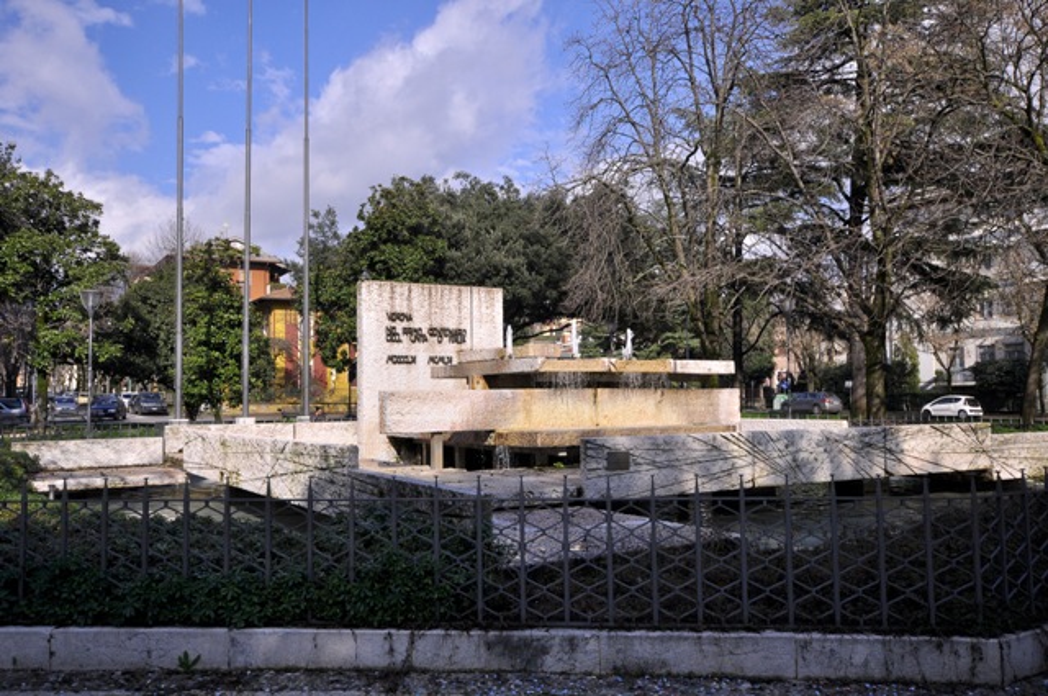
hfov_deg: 62.0
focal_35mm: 30
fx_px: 872
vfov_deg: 43.5
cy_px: 348
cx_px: 524
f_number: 8
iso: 200
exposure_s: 1/800
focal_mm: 20
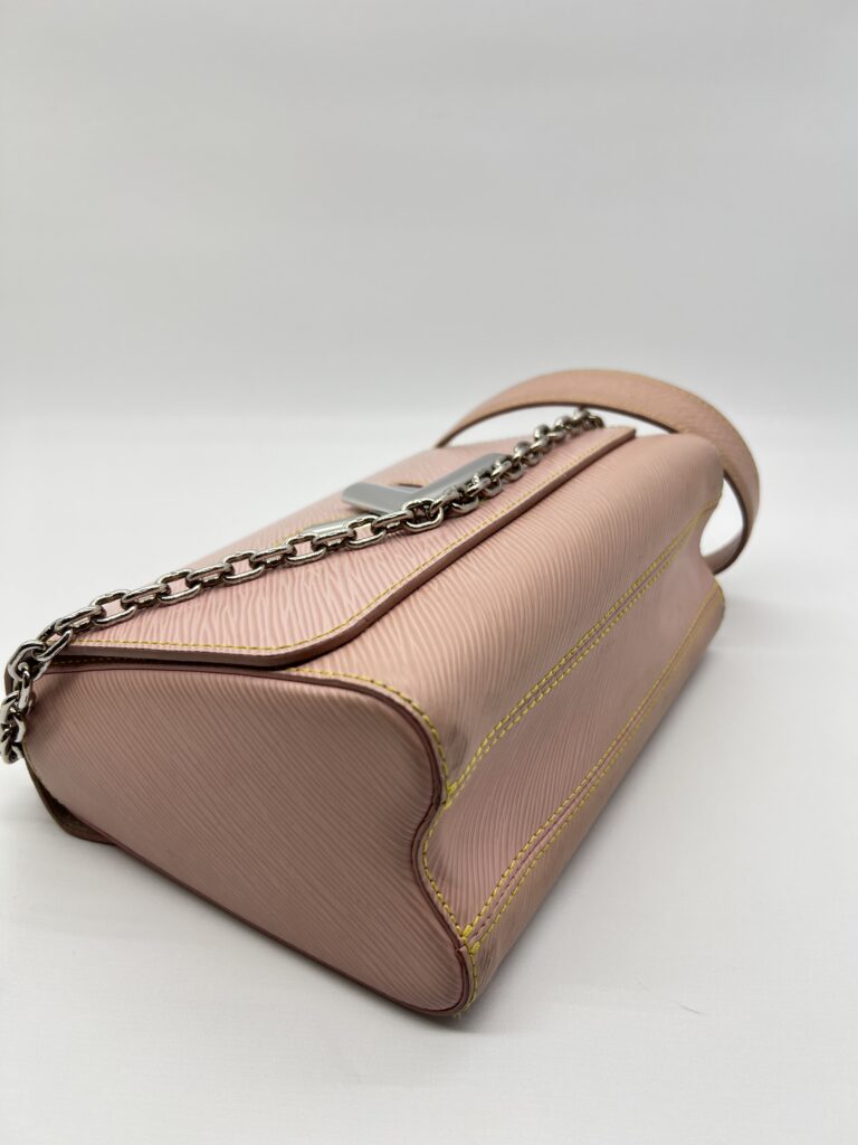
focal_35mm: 26
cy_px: 572
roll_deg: +0.8
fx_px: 859
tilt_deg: -24.0
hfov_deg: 53.1
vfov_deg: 67.3
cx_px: 429
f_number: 1.5
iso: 40
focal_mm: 5.7
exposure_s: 1/219
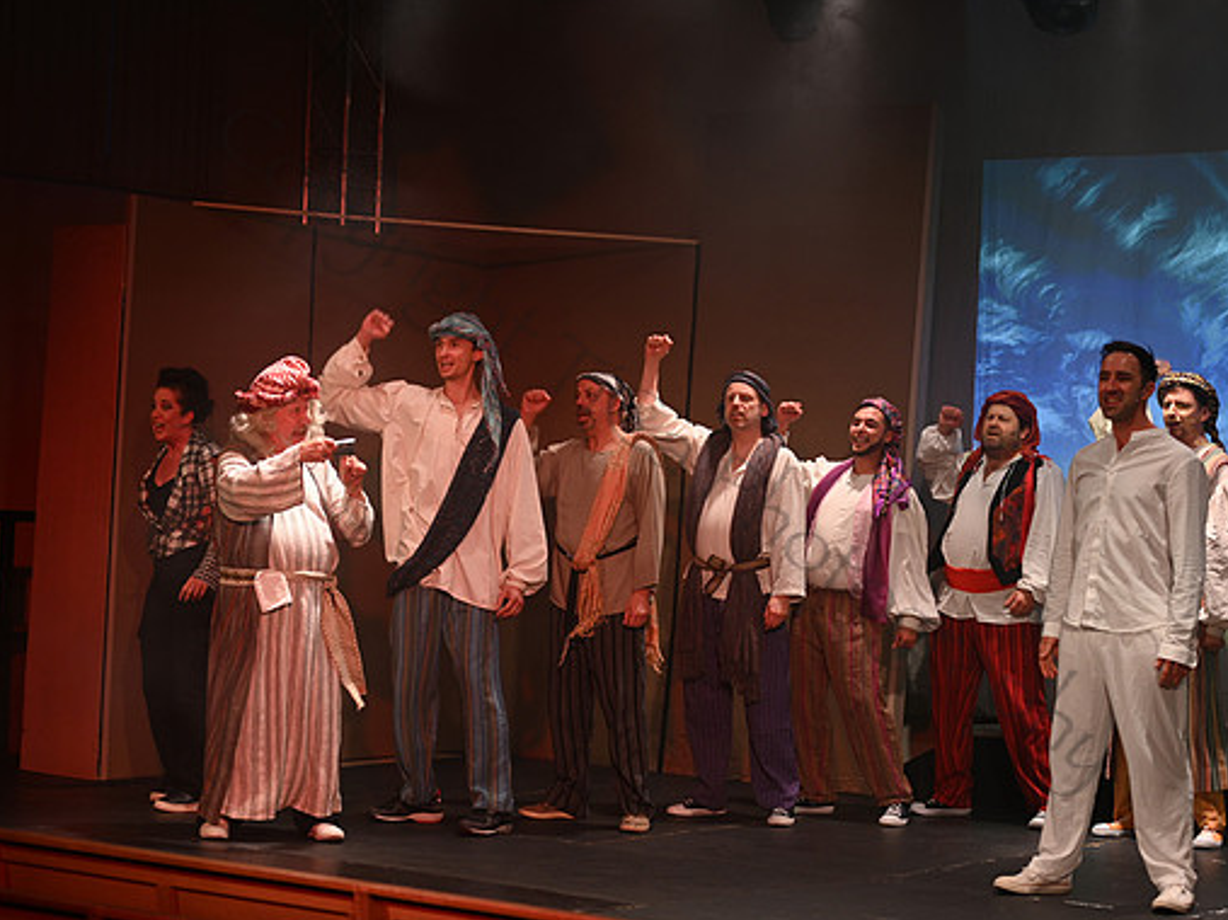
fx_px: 2731
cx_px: 698
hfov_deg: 25.3
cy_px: 461
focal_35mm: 77
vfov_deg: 19.1
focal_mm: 70
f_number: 2.8
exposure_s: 1/160
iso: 640
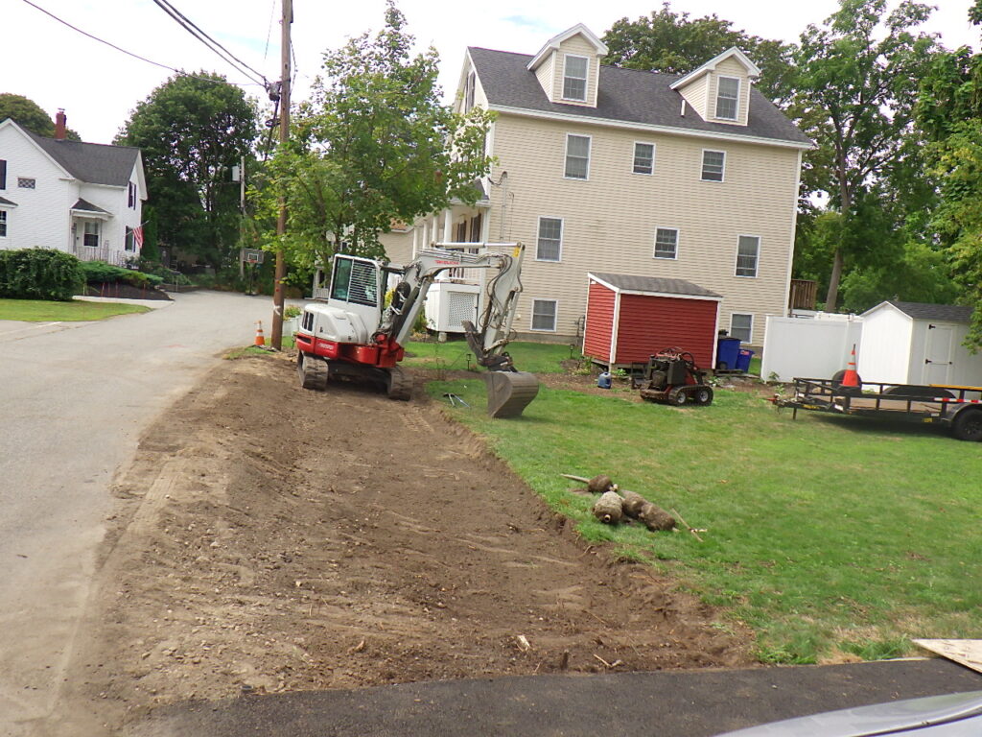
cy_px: 368
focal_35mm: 28
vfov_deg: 49.7
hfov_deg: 63.4
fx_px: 794
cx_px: 491
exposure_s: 1/500
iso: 125
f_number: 4.2
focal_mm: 5
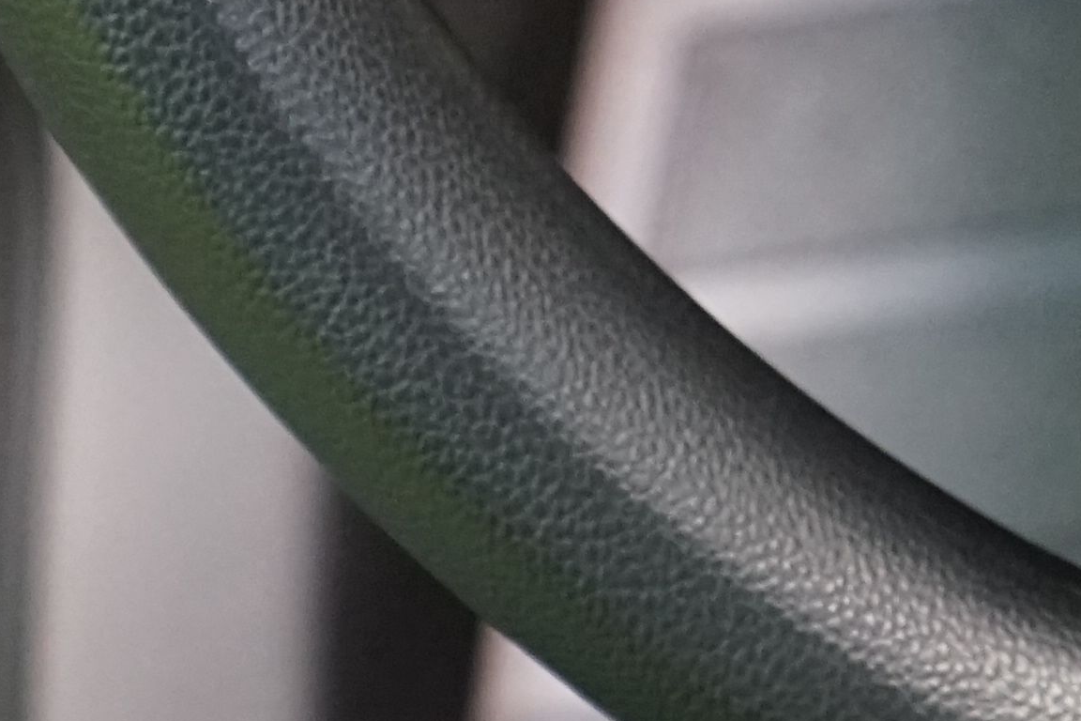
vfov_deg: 8.3
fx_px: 4534
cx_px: 1999
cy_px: -1046
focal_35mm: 151
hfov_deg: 12.3
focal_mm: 29
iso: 3200
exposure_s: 1/30
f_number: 5.6
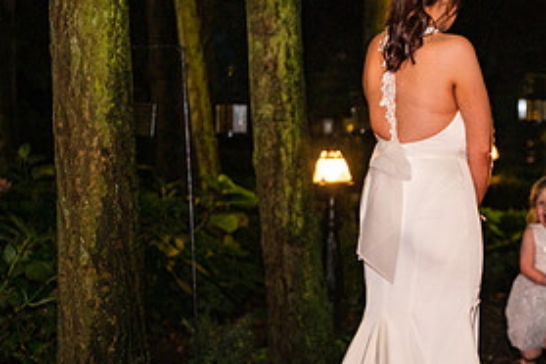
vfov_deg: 8.0
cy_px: 263
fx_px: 2593
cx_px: 439
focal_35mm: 171
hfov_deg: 12.0
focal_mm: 52
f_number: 2.8
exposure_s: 1/160
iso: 2000
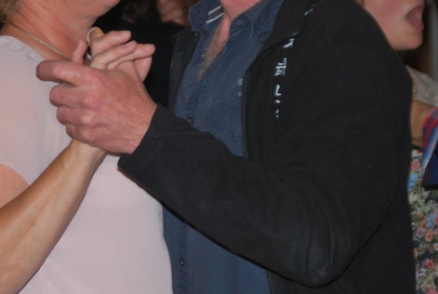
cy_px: 53
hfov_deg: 11.5
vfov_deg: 7.7
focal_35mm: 178
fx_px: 2170
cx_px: 100
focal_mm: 56
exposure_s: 1/60
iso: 200
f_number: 5
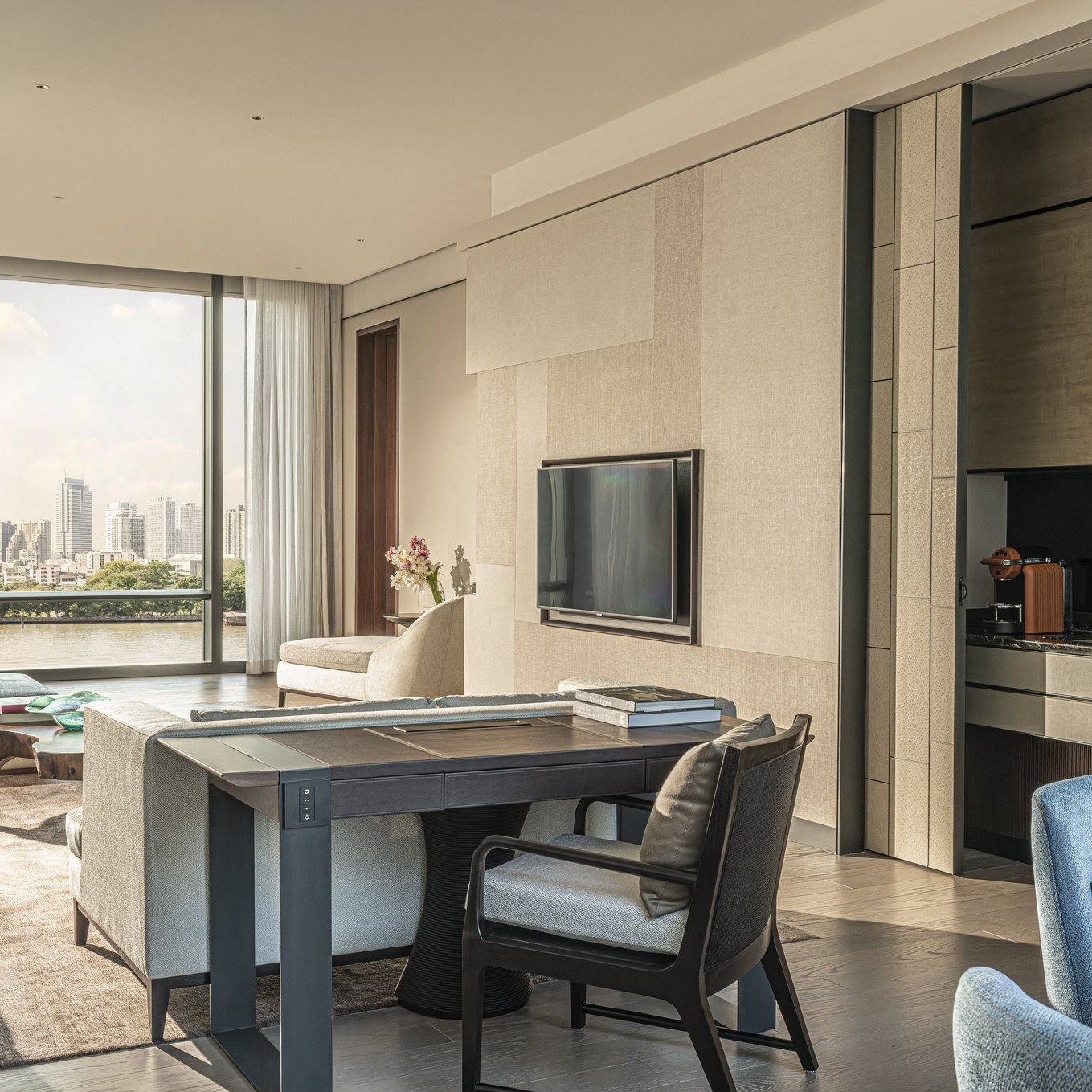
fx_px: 1463
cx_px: 533
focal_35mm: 41
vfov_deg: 40.9
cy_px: 546
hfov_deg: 40.9
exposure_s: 1/4
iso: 200
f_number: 11
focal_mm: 32
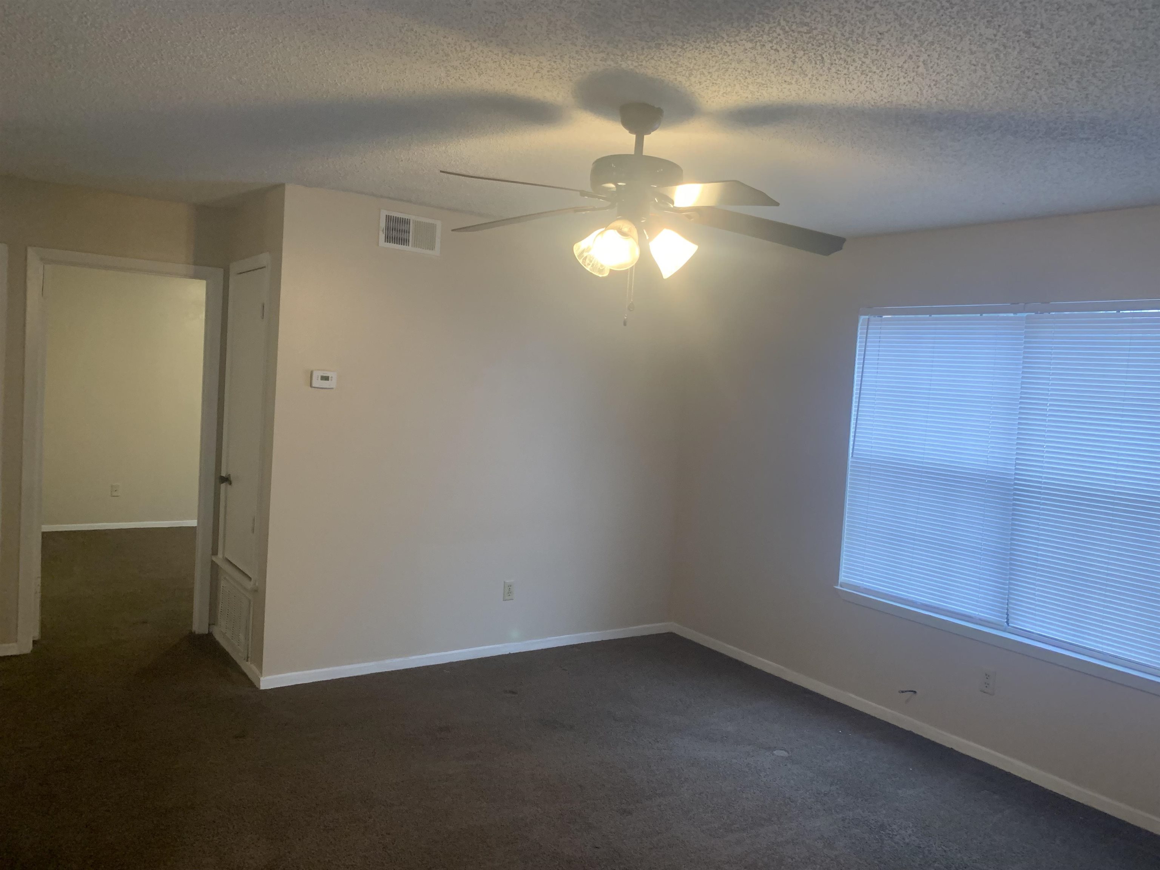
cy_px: 435
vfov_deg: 53.1
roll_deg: -3.5
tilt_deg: -5.1
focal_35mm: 26
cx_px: 580
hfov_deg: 67.3
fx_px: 871
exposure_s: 1/60
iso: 250
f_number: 1.8
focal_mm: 4.25
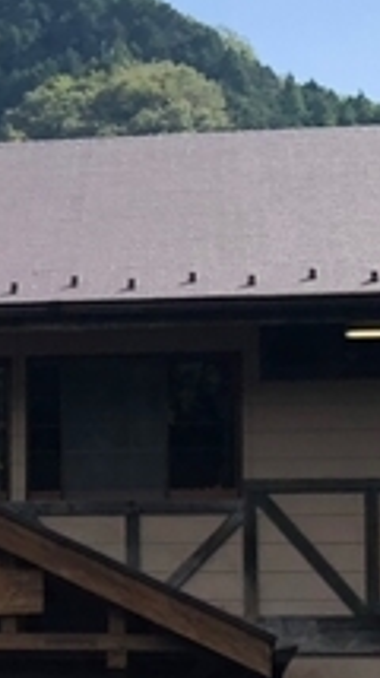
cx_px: -507
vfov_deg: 14.7
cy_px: 504
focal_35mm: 146
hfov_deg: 7.7
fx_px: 2622
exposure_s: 1/1200
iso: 20
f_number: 1.8
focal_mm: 4
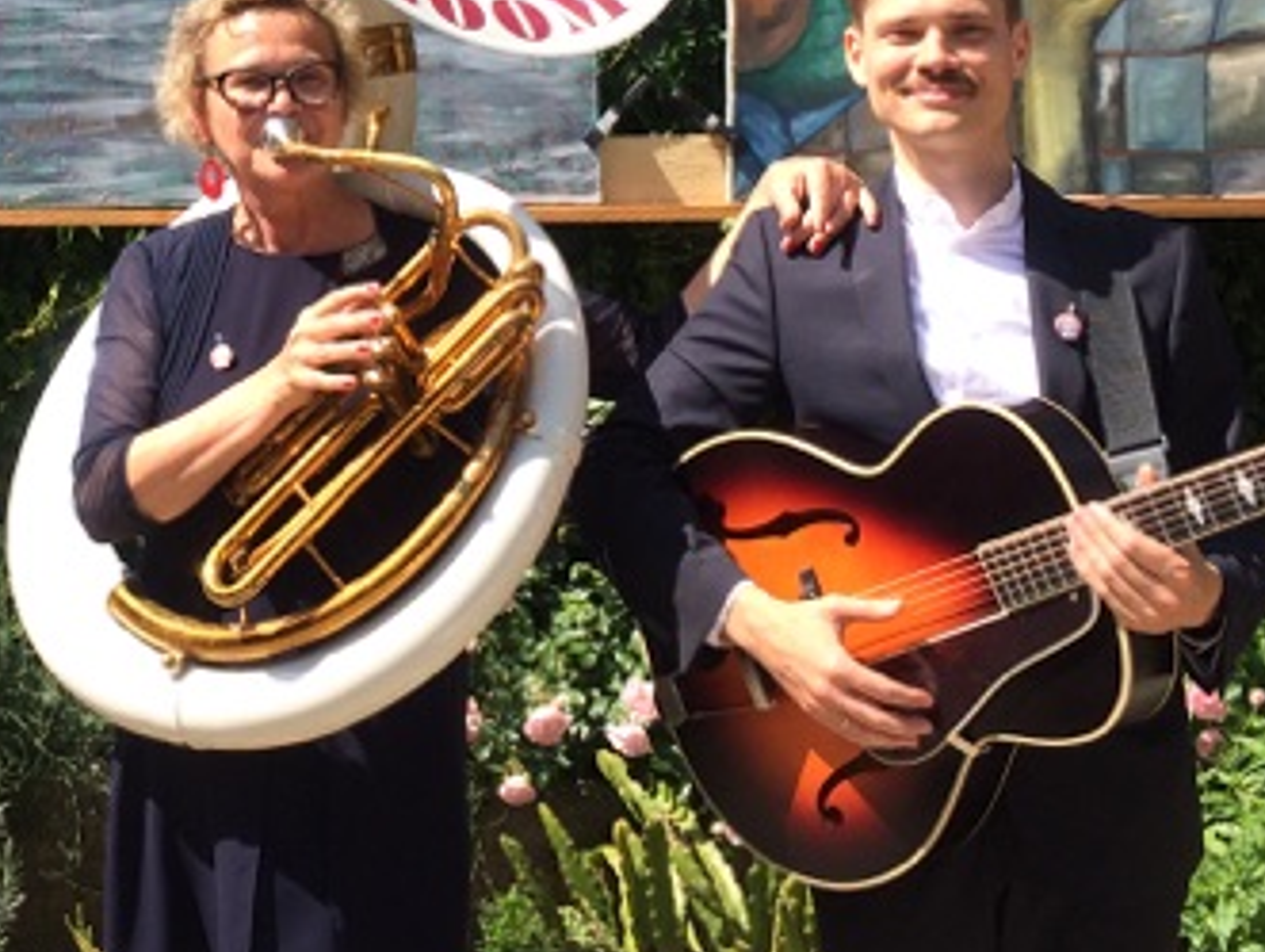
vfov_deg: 20.4
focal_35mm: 70
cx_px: 248
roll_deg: +0.9
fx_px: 2561
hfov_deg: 27.2
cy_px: 4
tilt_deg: -0.5
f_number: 2.2
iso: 32
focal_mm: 4.15
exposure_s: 1/1080
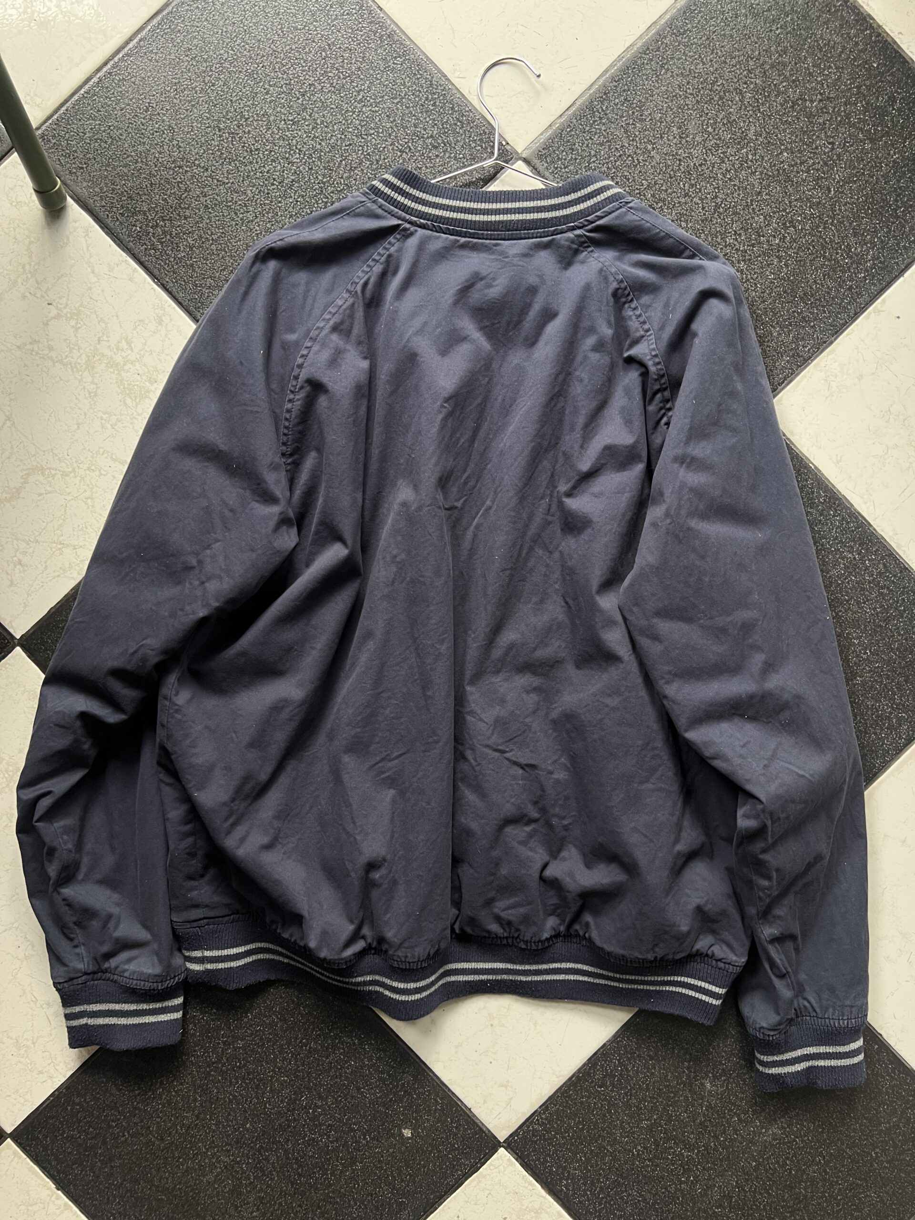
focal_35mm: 26
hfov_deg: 53.1
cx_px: 458
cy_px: 610
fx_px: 916
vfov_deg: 67.3
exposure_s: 1/60
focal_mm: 5.7
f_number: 1.5
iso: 200
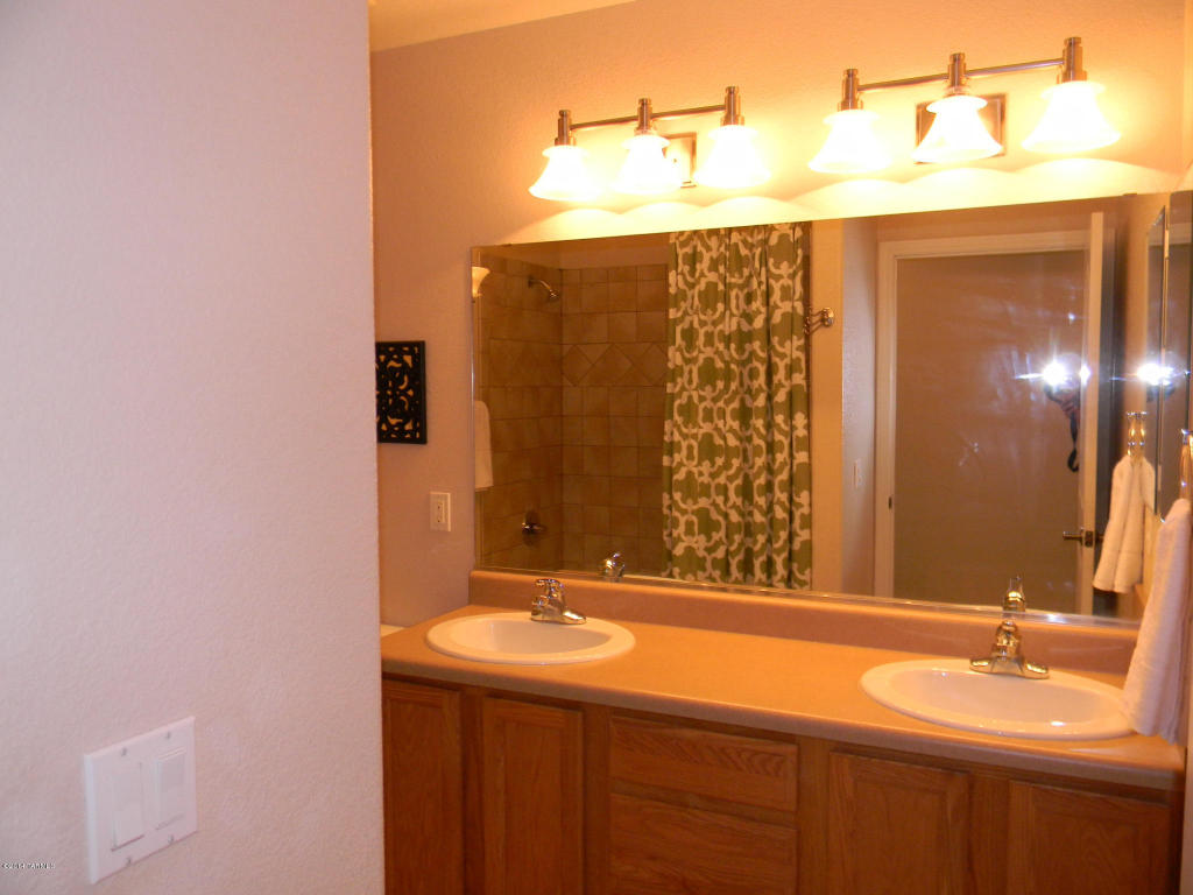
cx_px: 596
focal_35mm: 28
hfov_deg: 63.4
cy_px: 448
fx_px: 965
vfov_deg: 49.7
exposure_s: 1/30
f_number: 3.5
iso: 200
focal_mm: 5
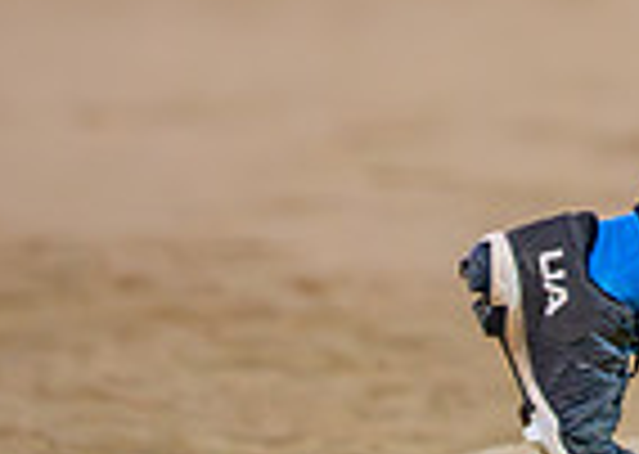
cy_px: -421
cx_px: 1127
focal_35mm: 706
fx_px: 12794
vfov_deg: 2.0
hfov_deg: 2.8
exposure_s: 1/1600
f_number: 1.8
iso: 6400
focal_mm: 135
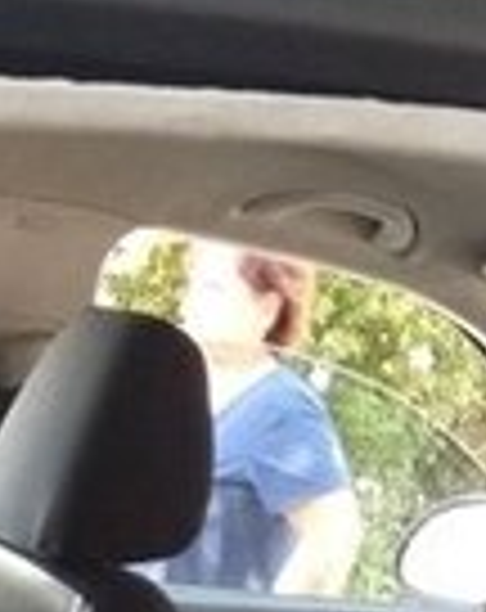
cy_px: 914
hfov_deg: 19.6
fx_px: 1355
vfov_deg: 21.4
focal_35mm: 75
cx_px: -36
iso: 594
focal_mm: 3.57
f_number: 2
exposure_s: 1/100
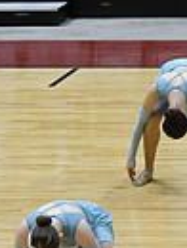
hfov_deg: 3.3
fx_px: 3224
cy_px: 140
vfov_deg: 4.4
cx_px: 513
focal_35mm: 449
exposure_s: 1/500
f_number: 4
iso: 5000
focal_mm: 70
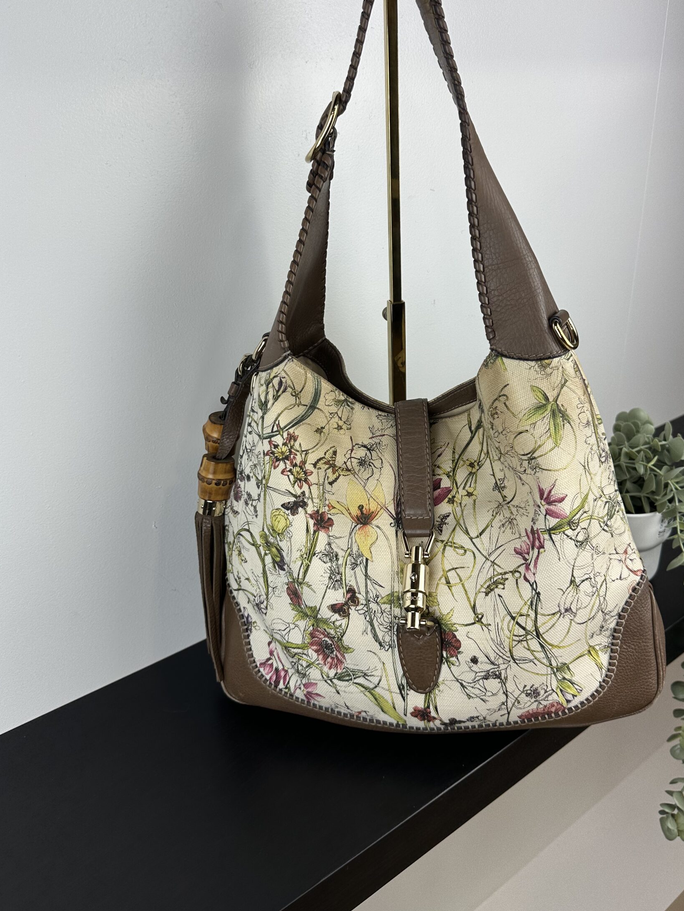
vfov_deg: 63.4
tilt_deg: -25.6
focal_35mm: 28
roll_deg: +1.1
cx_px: 381
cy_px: 424
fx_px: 738
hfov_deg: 49.7
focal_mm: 6.86
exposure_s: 1/319
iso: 80
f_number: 1.78
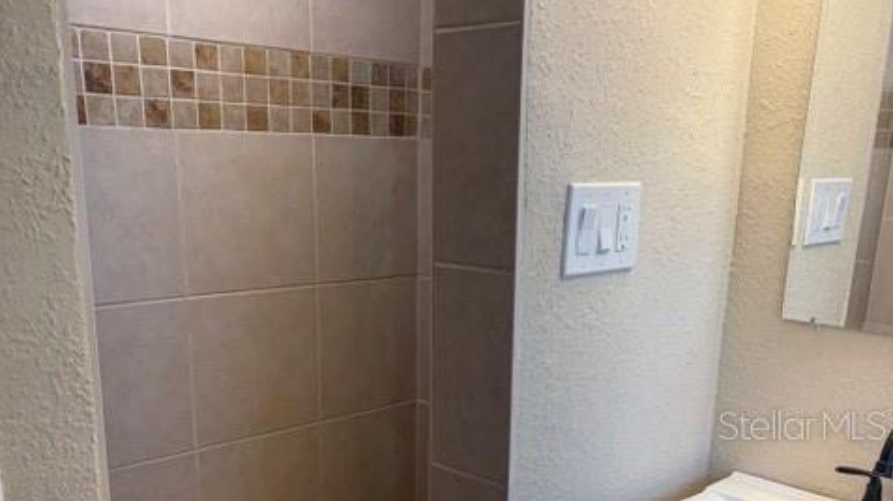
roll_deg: -1.4
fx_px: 900
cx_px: 446
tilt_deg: -17.5
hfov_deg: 52.8
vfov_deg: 30.2
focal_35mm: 38
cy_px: 424
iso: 125
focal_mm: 5.96
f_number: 1.6
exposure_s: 1/120
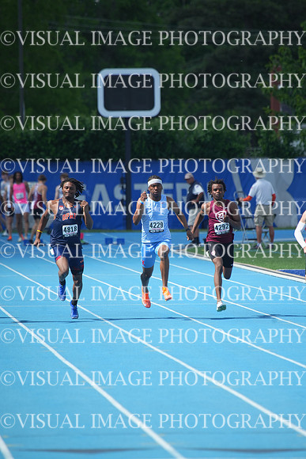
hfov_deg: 3.4
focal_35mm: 400
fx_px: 5097
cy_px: 230
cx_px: 153
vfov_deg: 5.2
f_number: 6.3
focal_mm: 400
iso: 400
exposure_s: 1/1250
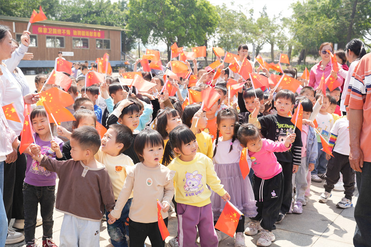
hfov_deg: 45.4
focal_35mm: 43
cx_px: 186
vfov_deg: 31.2
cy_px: 124
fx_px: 443
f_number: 6.3
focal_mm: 43
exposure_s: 1/125
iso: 100
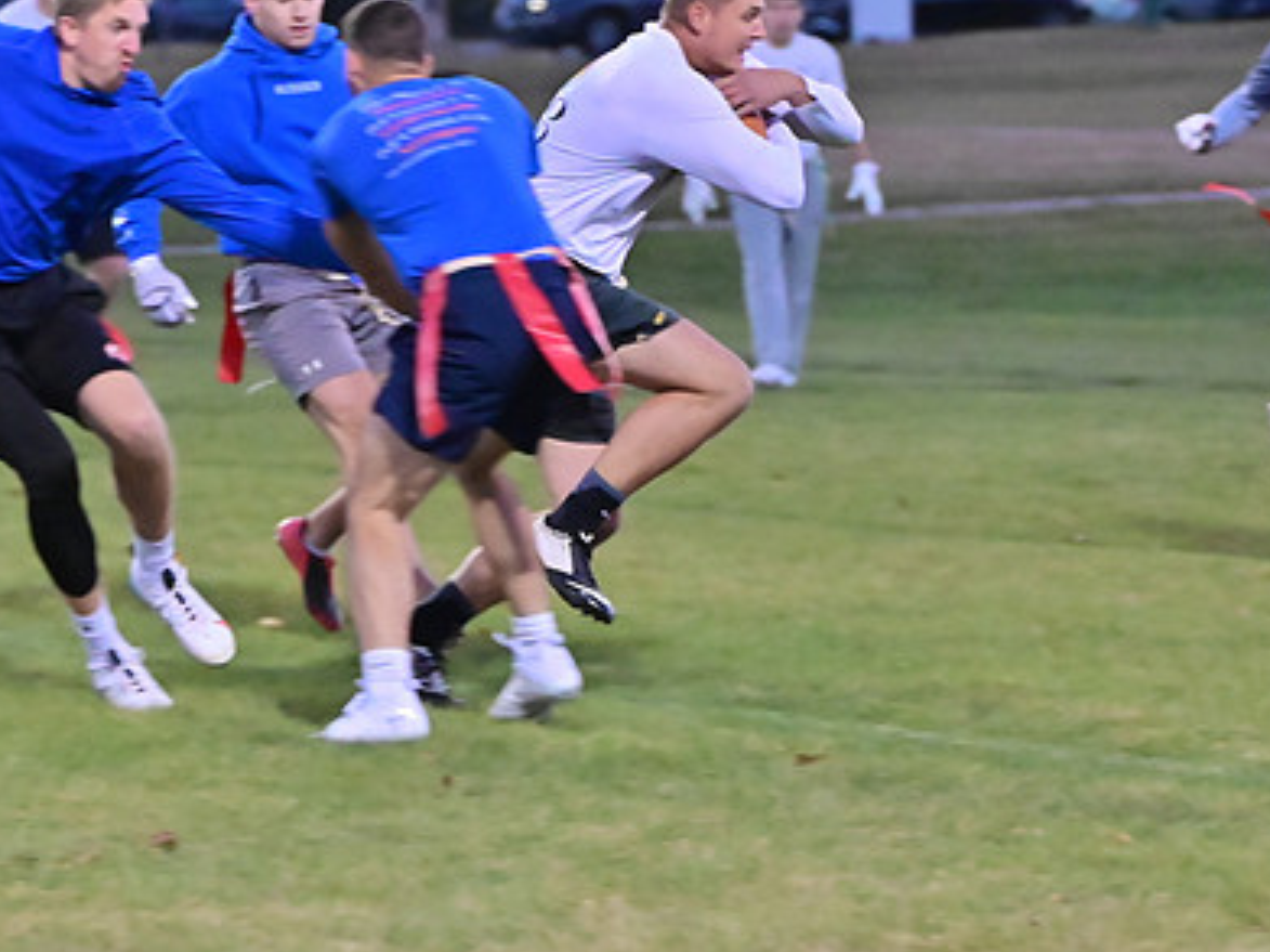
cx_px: 773
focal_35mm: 257
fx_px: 9426
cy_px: 392
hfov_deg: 7.7
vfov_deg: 5.8
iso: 6400
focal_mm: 120
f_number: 4
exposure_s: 1/500
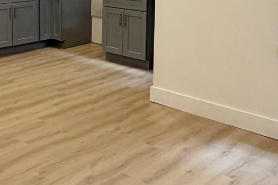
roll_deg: -0.9
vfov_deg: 22.9
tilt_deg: -6.8
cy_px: 2
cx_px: 87
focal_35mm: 57
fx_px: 440
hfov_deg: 34.6
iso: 200
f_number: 2.2
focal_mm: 2.22
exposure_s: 1/120
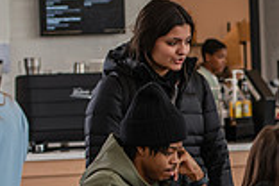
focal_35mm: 260
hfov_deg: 7.8
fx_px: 2015
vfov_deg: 5.3
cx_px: 359
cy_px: 164
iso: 400
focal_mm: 70
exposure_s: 1/200
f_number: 3.5
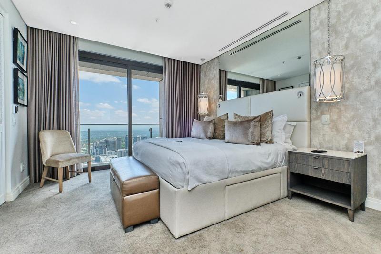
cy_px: 127
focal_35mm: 15
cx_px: 190
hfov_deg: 100.4
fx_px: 159
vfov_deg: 77.3
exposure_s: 1/100
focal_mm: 10
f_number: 10
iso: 800
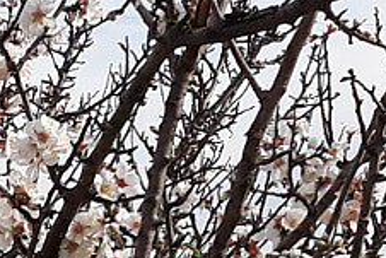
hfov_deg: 10.1
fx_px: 2135
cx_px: -126
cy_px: 284
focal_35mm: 199
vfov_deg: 6.9
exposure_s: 1/1520
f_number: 1.7
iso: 40
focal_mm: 3.71
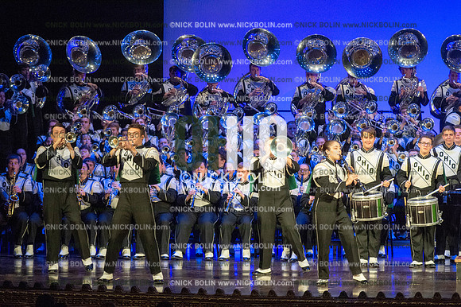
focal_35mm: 195
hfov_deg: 10.6
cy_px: 154
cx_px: 230
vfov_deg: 7.0
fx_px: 2496
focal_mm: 195
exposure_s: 1/320
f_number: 5.6
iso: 8000
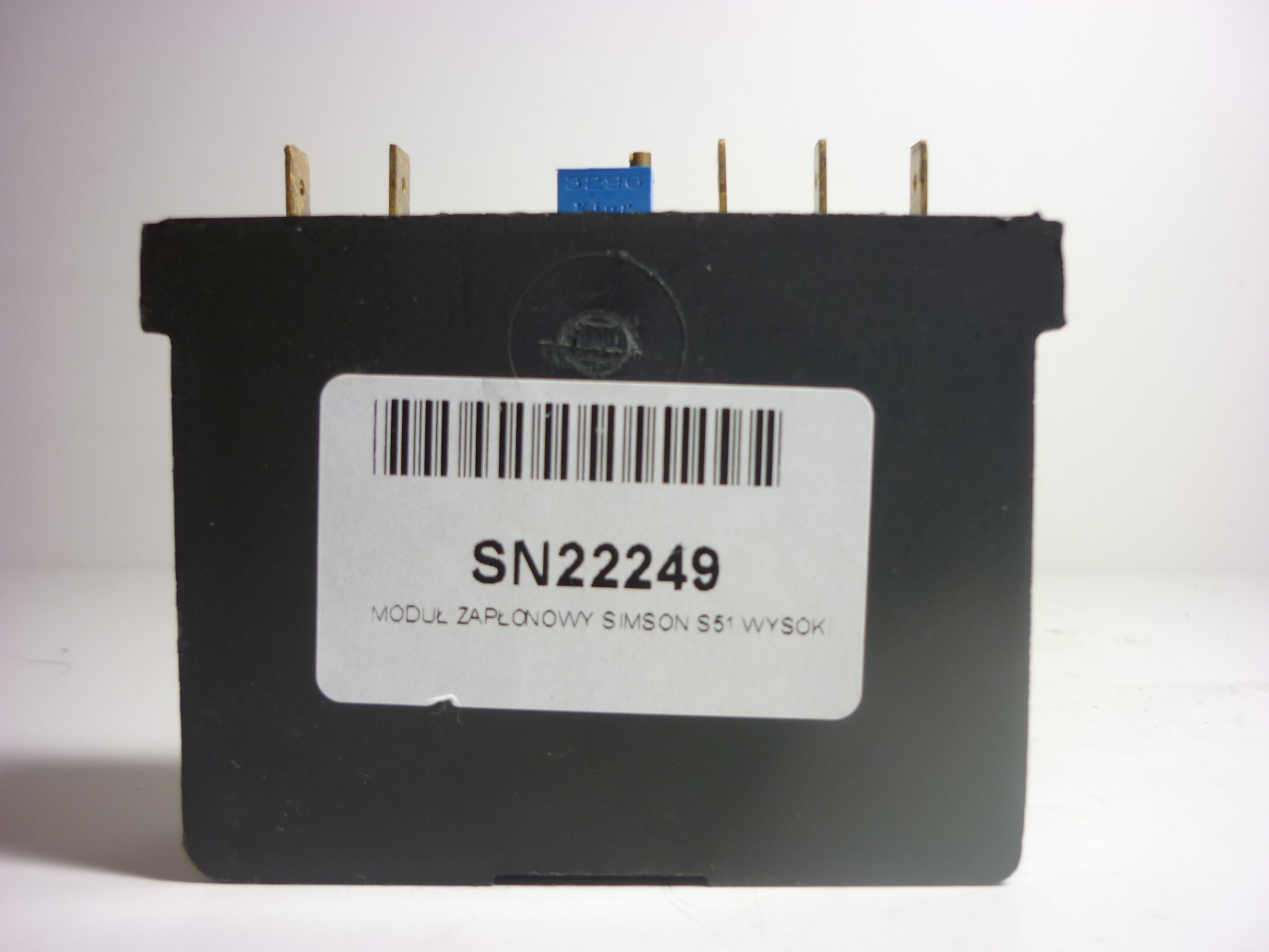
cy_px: 476
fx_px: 1210
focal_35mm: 33
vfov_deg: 42.9
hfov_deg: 55.4
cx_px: 634
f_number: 2.8
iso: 80
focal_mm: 5.5
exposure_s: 1/20
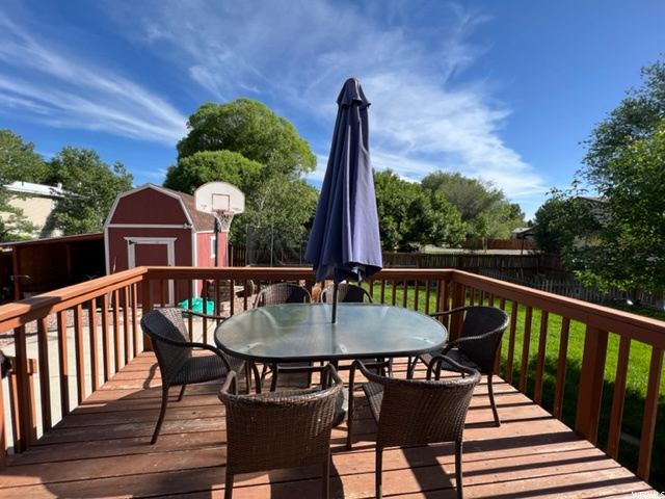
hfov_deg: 106.2
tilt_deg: -5.1
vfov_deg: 89.9
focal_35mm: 13
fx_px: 250
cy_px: 250
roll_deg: -1.2
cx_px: 332
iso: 32
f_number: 1.8
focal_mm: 1.57
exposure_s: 1/874
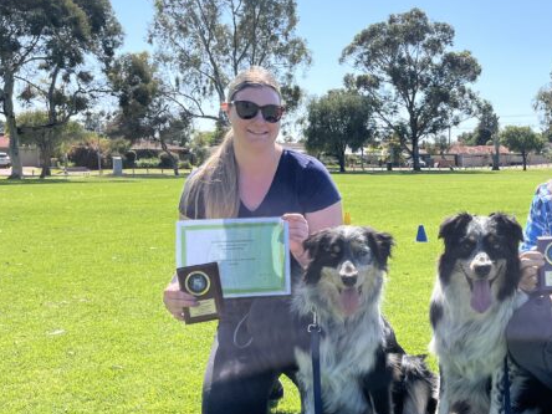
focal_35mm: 45
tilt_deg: -6.5
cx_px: 410
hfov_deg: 40.9
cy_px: 223
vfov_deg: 32.2
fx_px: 718
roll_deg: -0.4
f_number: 1.6
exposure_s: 1/2755
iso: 50
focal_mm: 5.1
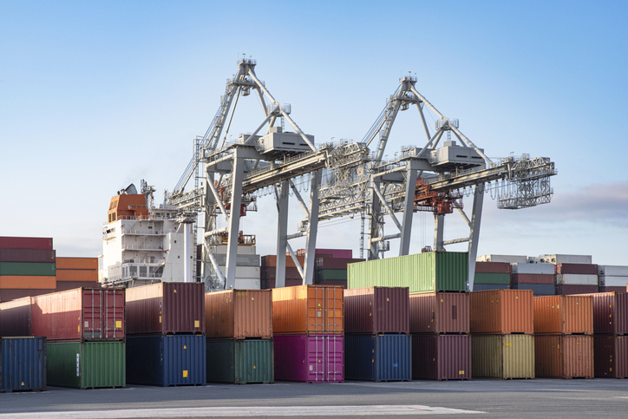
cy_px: 210
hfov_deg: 29.6
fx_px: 1186
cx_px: 314
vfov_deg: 20.0
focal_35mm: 68
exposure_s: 1/100
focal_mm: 68
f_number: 11
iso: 200
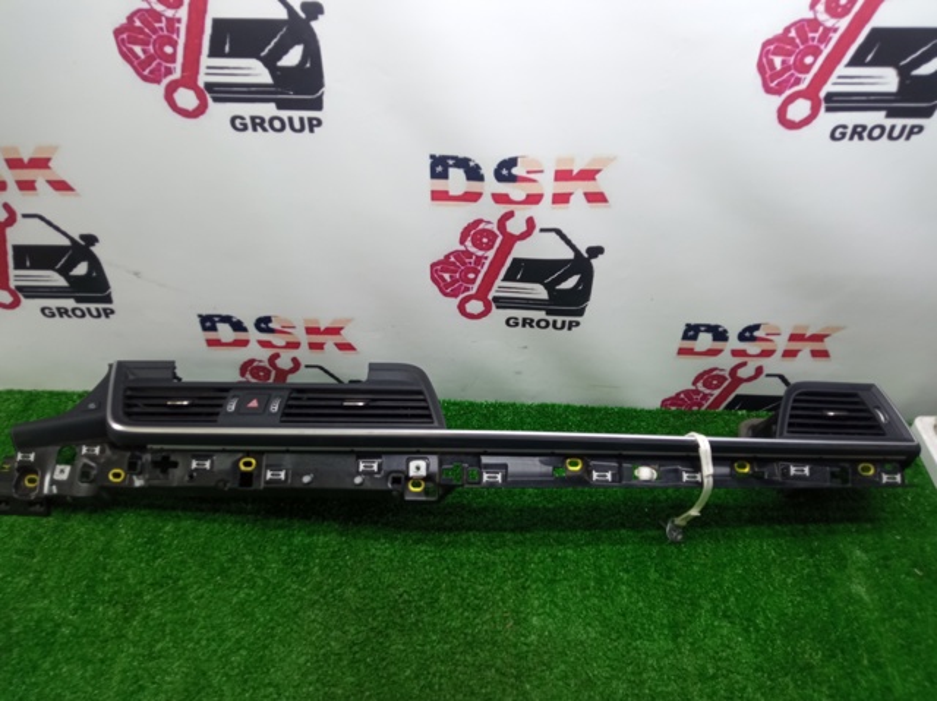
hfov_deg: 65.4
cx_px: 468
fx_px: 730
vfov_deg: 51.3
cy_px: 350
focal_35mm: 27
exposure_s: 1/33.3
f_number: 2.2
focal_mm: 3.79
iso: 127
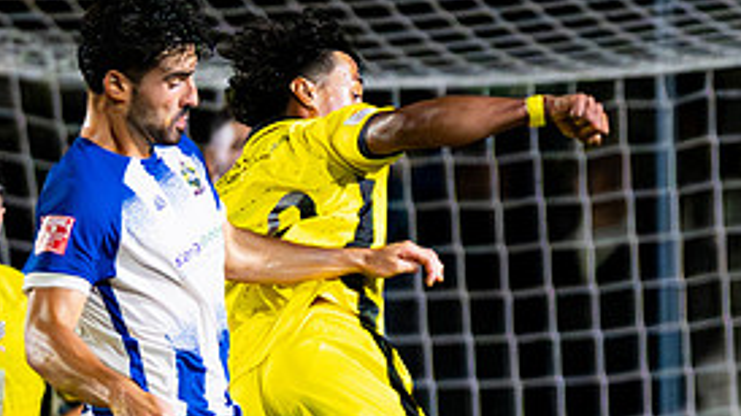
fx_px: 31156
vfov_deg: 0.8
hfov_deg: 1.4
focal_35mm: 1586
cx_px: 476
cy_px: 564
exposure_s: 1/1250
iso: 8000
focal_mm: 300
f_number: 2.8
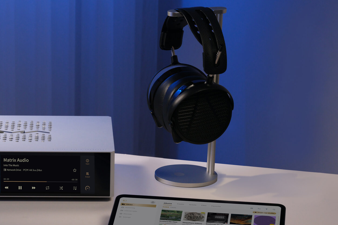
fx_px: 1361
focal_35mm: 145
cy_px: 153
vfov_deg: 9.5
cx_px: 103
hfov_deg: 14.1
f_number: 16
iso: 4000
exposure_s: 1/125
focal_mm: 120
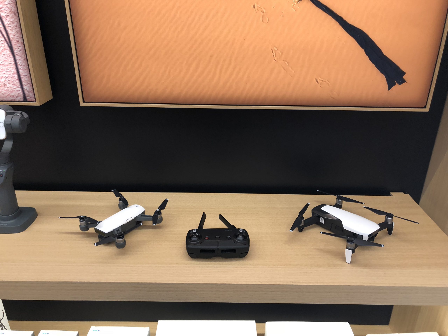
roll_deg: +0.0
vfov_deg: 49.7
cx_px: 224
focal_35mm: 28
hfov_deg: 63.4
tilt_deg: -23.9
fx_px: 362
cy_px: 168
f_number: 1.8
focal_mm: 3.99
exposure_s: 1/30
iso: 40
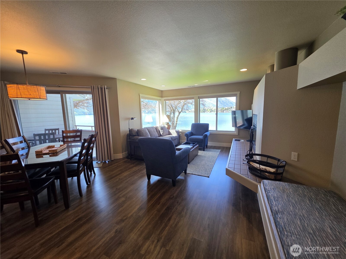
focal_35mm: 13
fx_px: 130
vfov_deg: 89.9
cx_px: 173
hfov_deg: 106.2
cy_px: 130
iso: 100
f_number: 1.9
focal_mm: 2.2
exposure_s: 1/120
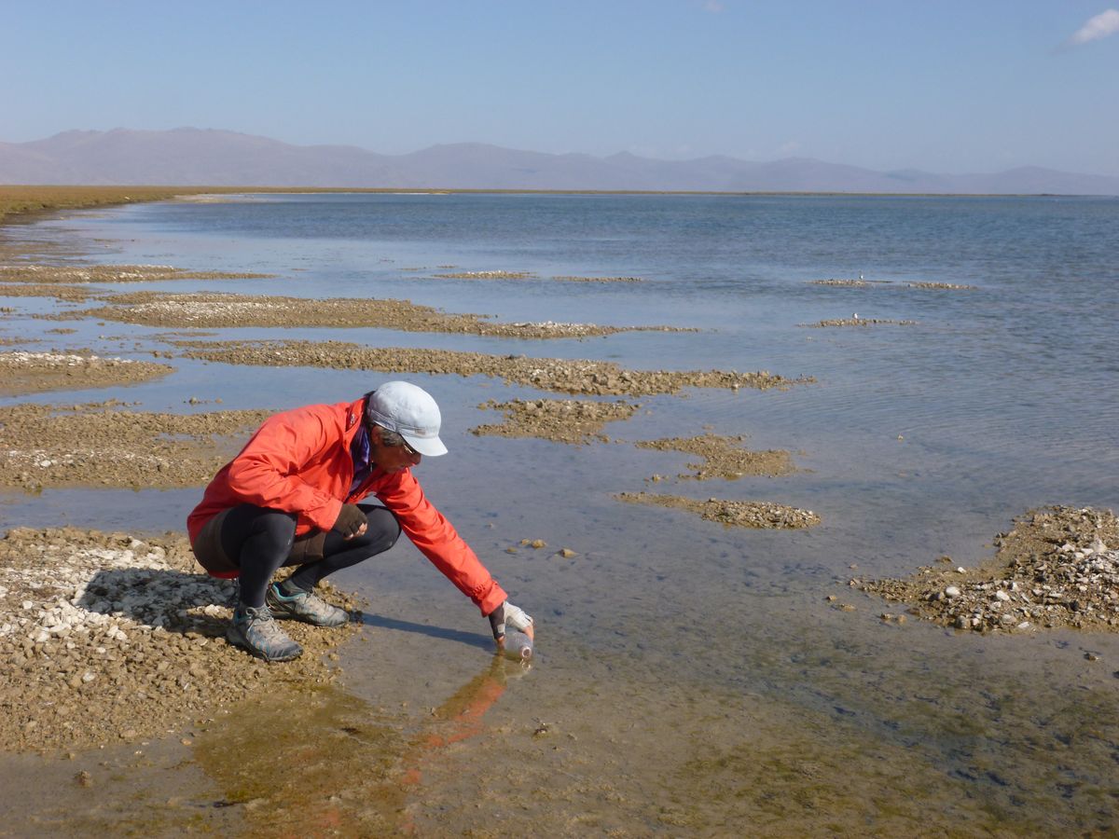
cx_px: 560
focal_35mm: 52
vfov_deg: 28.0
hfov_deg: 36.8
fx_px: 1681
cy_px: 420
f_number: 4.1
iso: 100
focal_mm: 9.2
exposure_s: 1/640
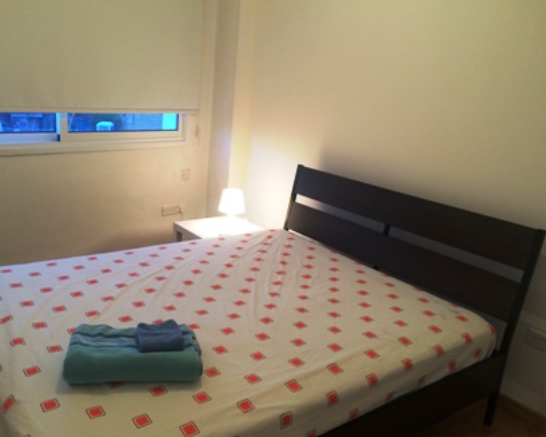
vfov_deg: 47.1
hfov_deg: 57.1
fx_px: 501
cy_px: 219
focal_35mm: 31
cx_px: 251
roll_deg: -3.7
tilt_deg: -16.7
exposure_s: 1/33
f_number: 2.2
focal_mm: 4.15
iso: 160
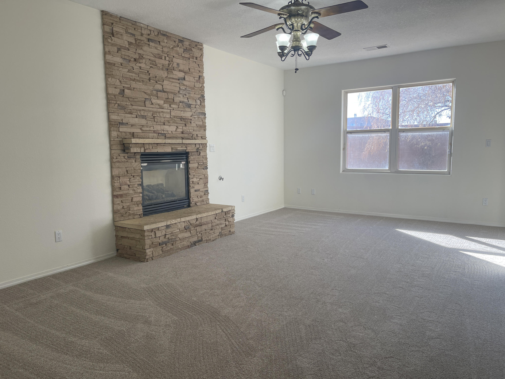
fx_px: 365
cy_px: 190
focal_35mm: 25
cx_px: 252
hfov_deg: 69.4
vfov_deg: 54.9
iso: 32
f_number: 1.6
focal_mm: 5.1
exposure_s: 1/231
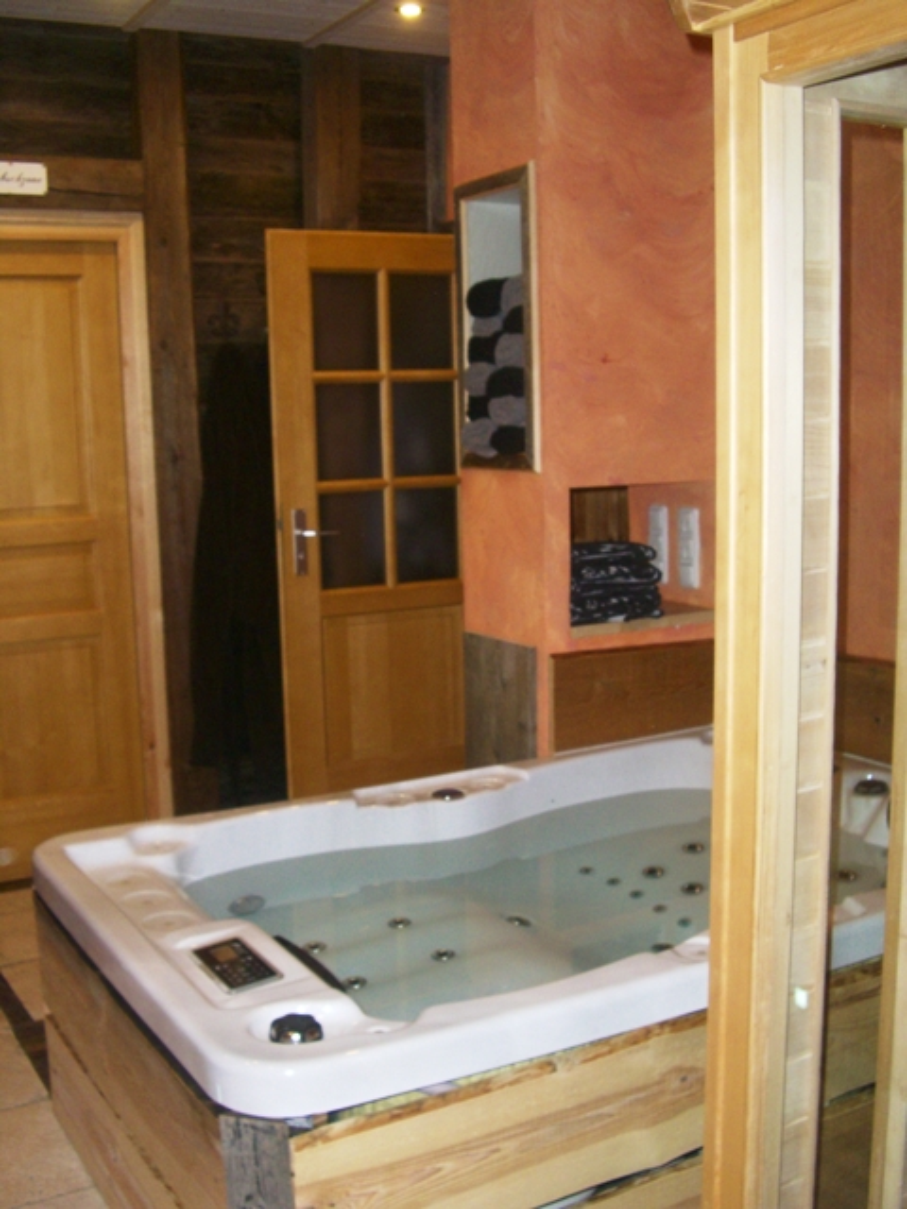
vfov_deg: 49.0
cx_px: 454
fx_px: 1328
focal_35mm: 38
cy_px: 604
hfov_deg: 37.7
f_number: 2.8
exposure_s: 1/60
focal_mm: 7.9
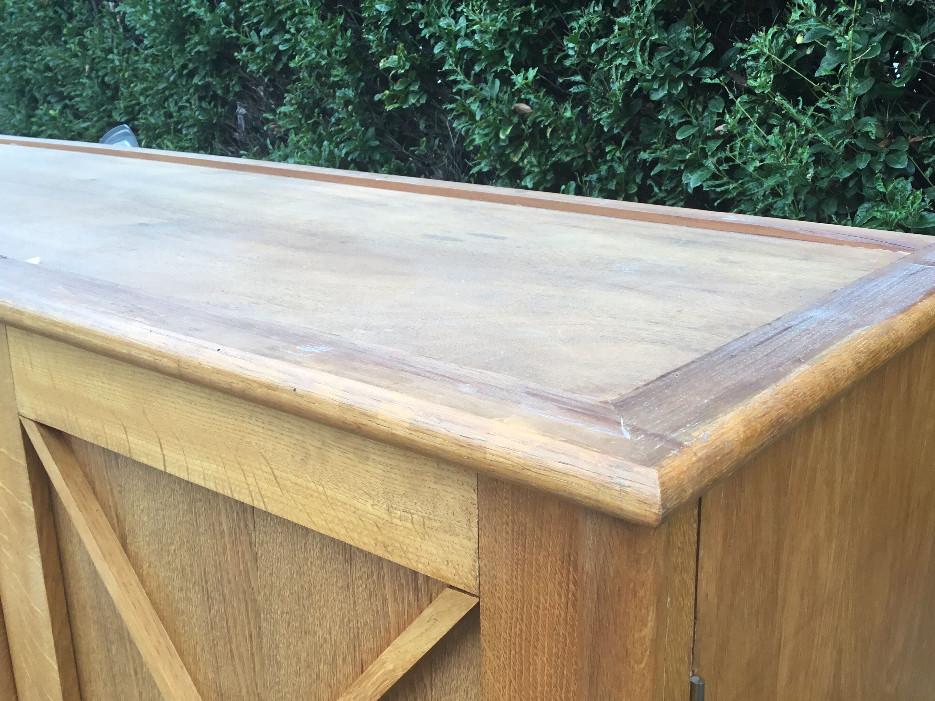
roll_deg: -1.4
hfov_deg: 50.1
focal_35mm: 37
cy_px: 335
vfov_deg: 38.7
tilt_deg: -15.9
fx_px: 999
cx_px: 511
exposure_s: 1/50
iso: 32
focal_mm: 3.3
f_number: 2.4
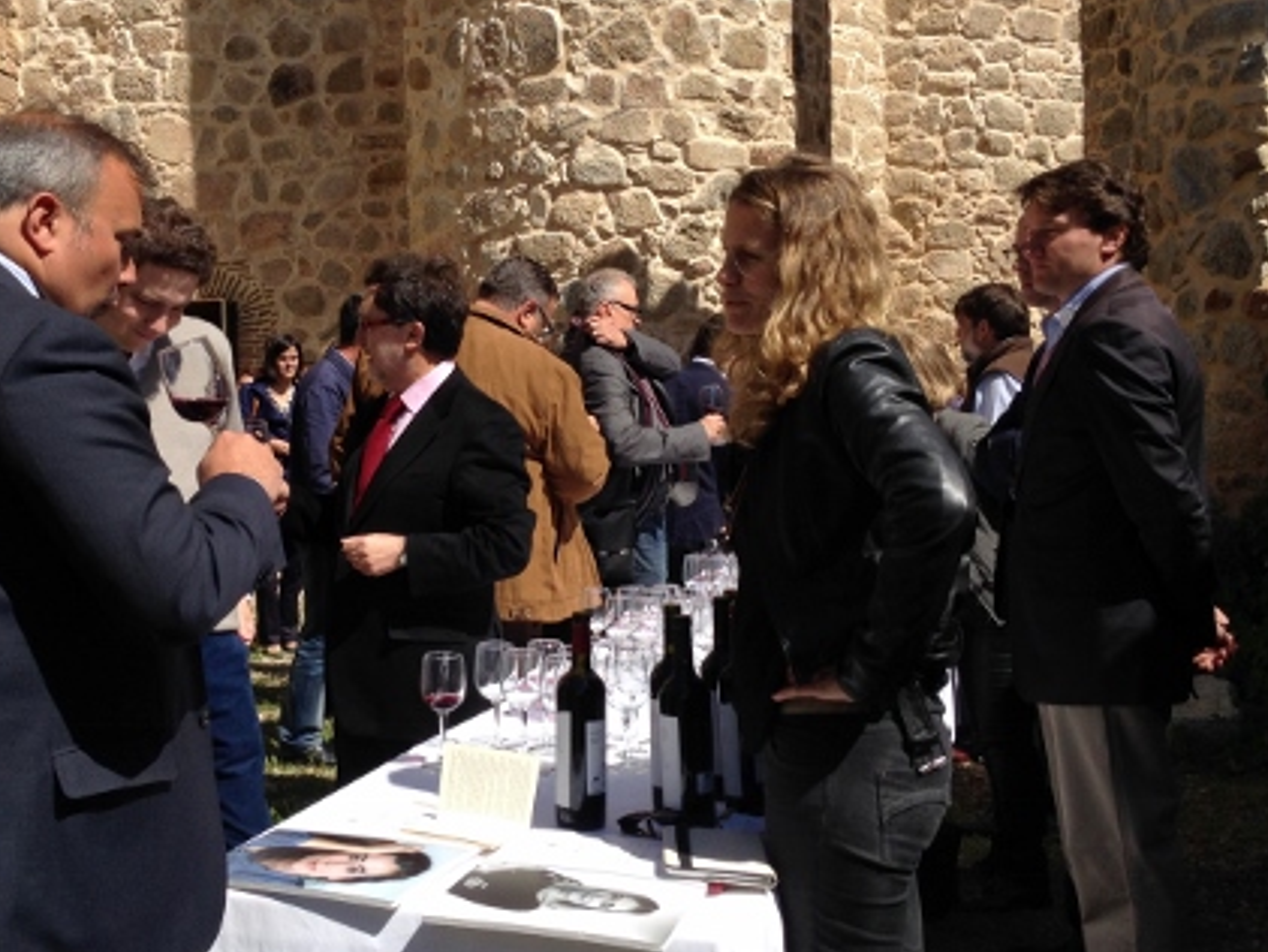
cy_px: 440
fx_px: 1722
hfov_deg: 40.3
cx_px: 518
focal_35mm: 47
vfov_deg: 30.9
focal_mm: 4.12
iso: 50
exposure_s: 1/1748
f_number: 2.4
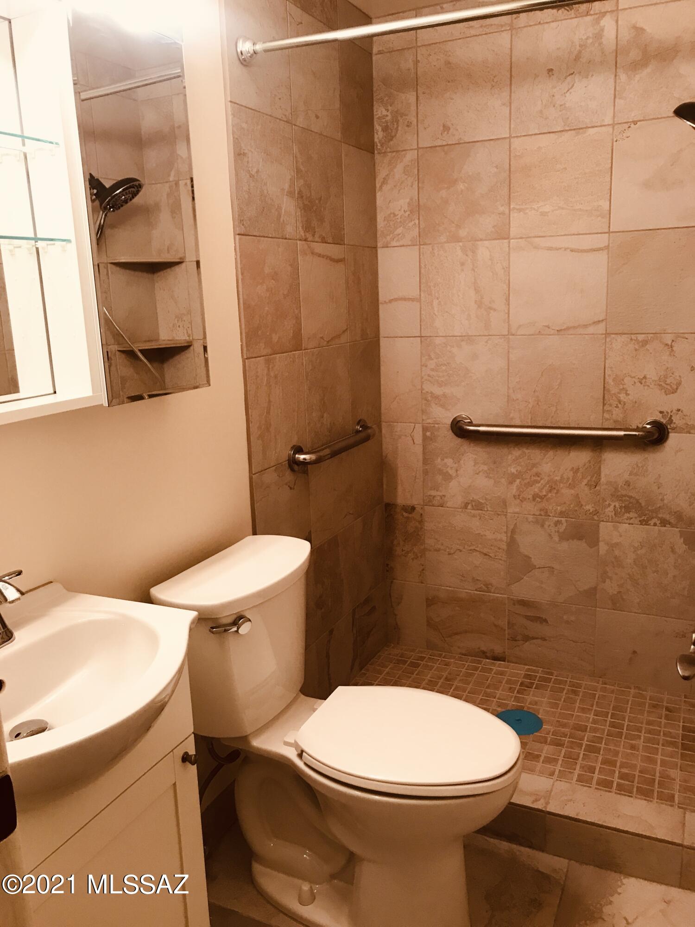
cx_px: 348
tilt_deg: -11.4
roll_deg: +2.5
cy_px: 464
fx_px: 750
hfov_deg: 49.7
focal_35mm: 28
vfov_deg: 63.4
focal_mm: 3.99
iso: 40
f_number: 1.8
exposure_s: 1/20
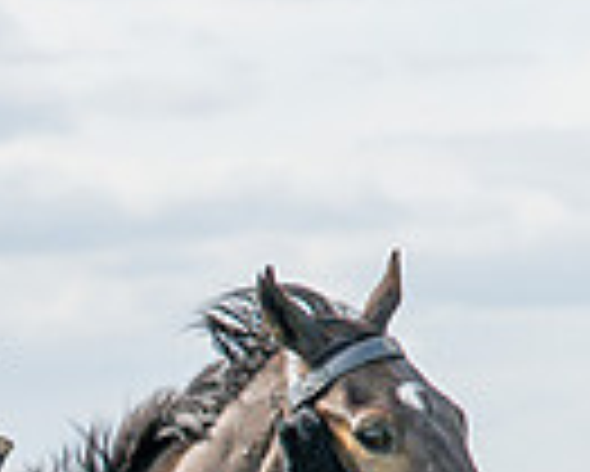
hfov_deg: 4.0
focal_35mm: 485
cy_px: 864
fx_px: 8475
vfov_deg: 3.2
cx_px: -41
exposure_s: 1/1600
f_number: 4
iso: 200
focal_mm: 70
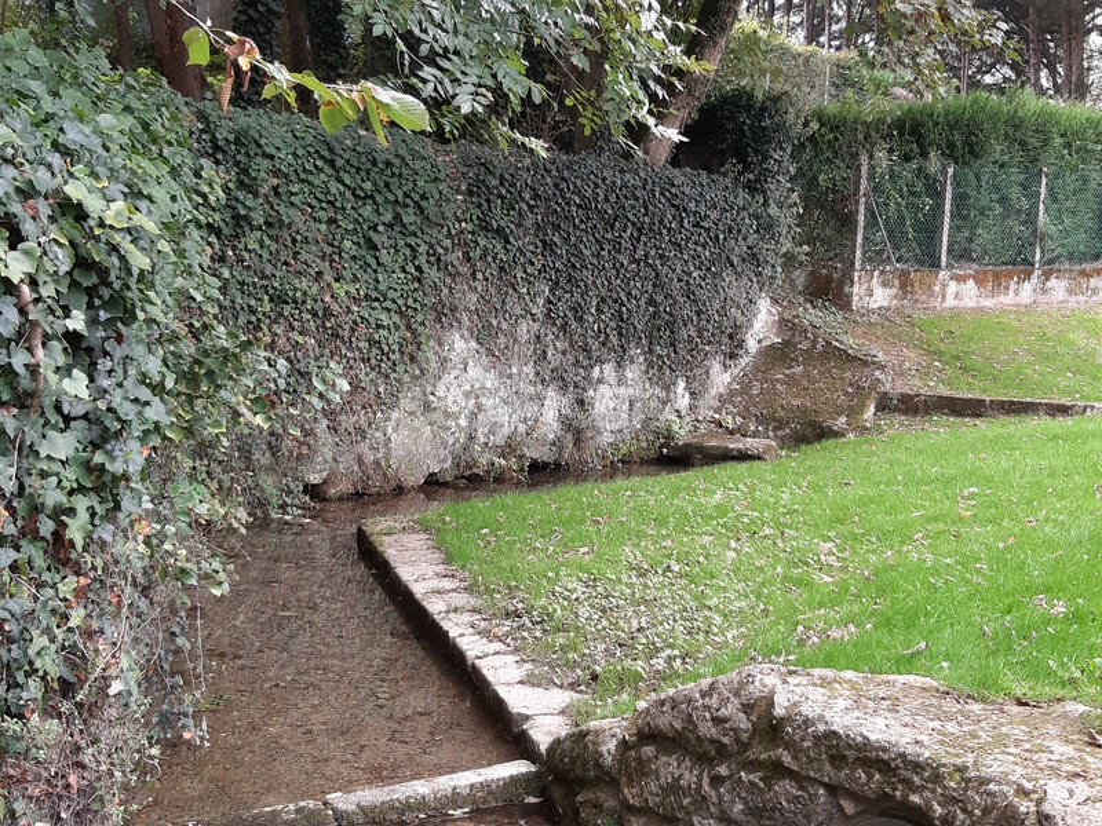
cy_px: 413
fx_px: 860
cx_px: 551
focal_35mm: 27
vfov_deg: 51.4
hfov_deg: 65.3
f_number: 1.7
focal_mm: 3.93
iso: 50
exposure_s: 1/50
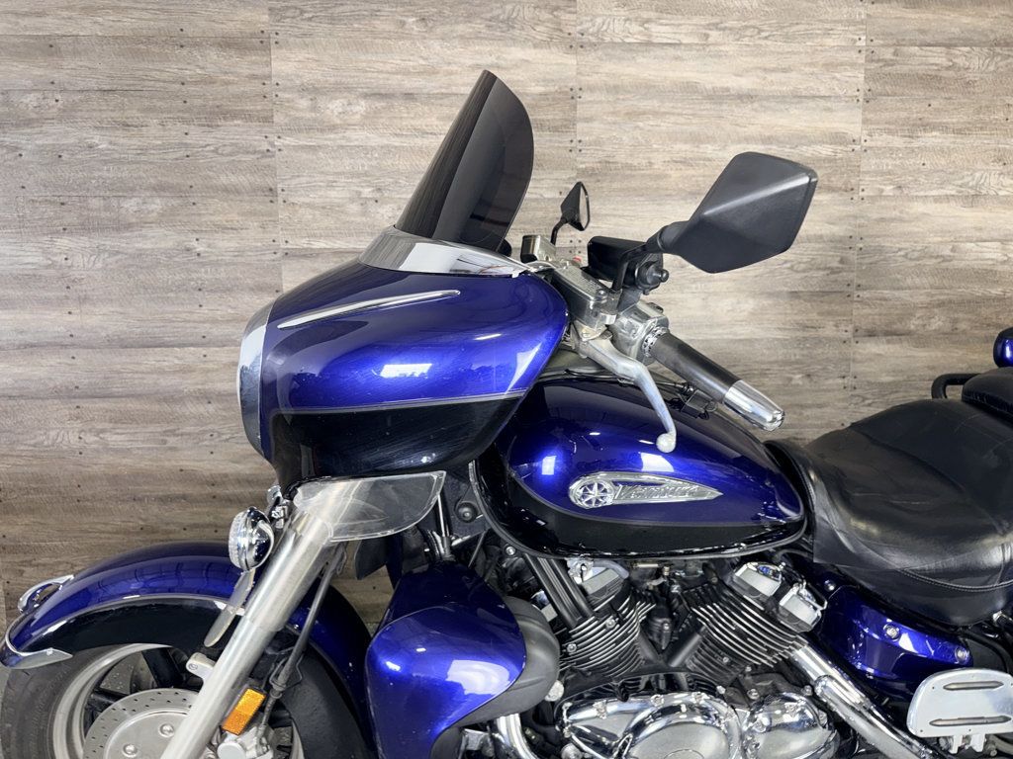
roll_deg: +1.0
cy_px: 380
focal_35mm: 24
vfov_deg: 56.8
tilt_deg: -7.1
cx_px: 506
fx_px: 702
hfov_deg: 71.6
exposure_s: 1/22
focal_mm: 6.76
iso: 64
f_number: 1.78
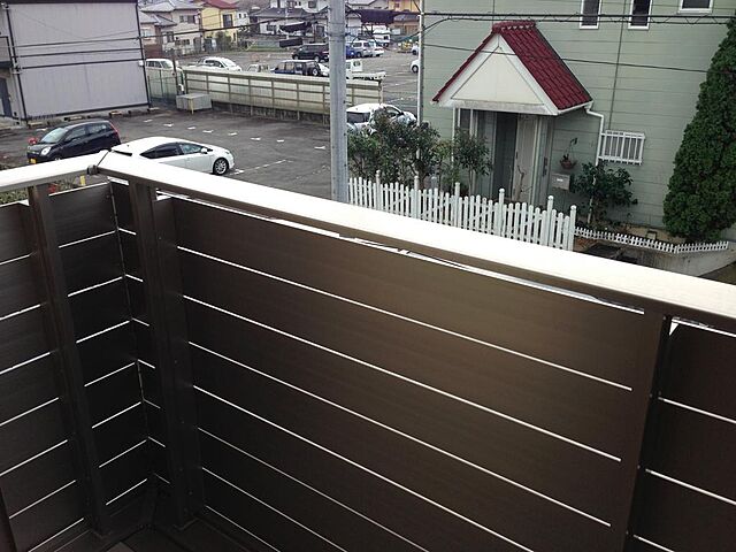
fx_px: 702
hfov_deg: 55.4
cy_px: 276
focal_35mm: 33
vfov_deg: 42.9
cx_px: 368
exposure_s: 1/536
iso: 50
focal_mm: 4.13
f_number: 2.4
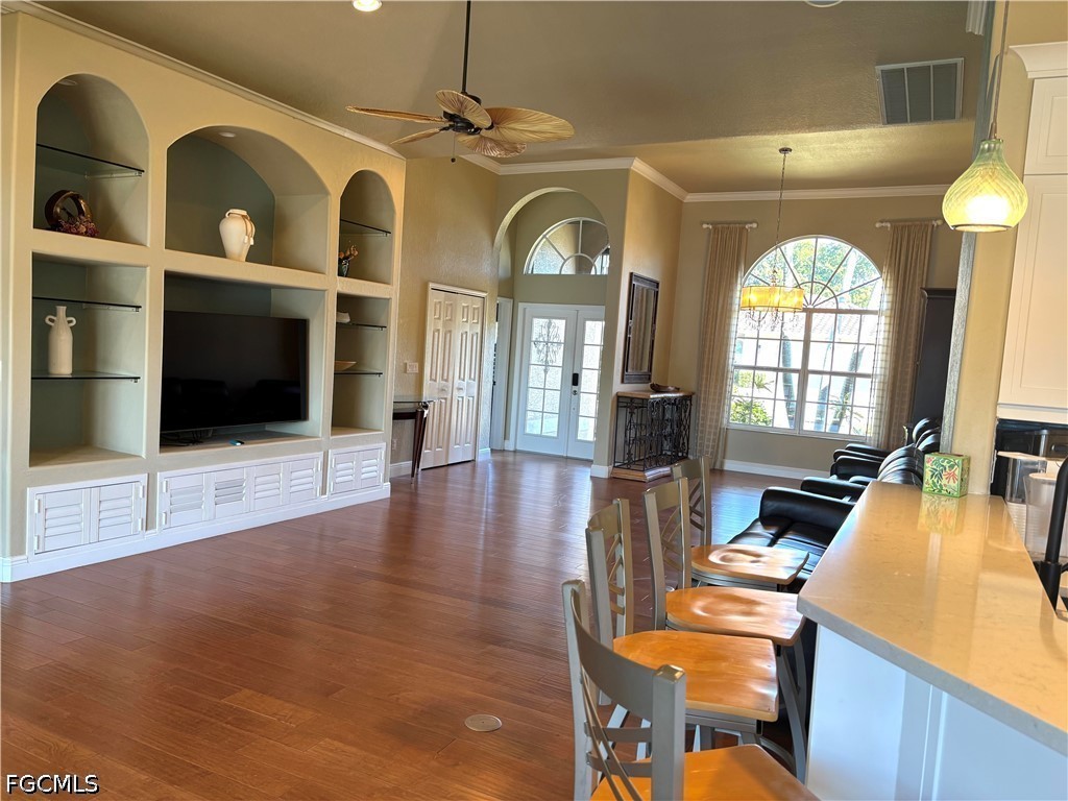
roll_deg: -3.9
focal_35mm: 26
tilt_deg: -4.3
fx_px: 802
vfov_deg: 53.1
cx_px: 534
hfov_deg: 67.3
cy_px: 400
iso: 100
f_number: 1.6
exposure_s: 1/60
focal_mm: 5.96
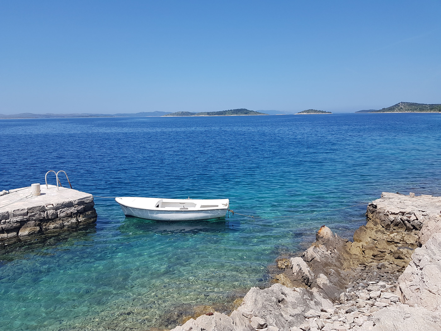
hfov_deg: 67.3
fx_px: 331
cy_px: 166
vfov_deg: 53.1
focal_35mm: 26
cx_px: 220
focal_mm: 4.2
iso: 50
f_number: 1.7
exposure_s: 1/2456
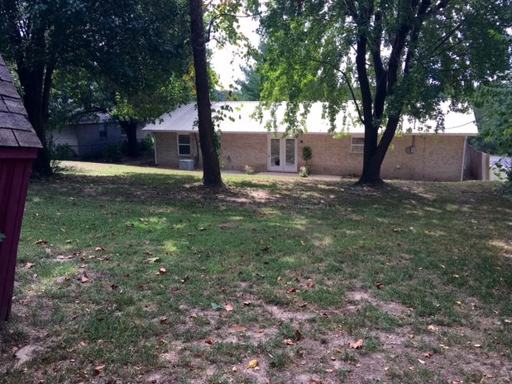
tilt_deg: -10.4
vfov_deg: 46.8
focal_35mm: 30
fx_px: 444
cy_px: 197
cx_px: 260
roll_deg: +0.2
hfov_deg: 60.0
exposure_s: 1/366
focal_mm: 4.15
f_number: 2.2
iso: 25
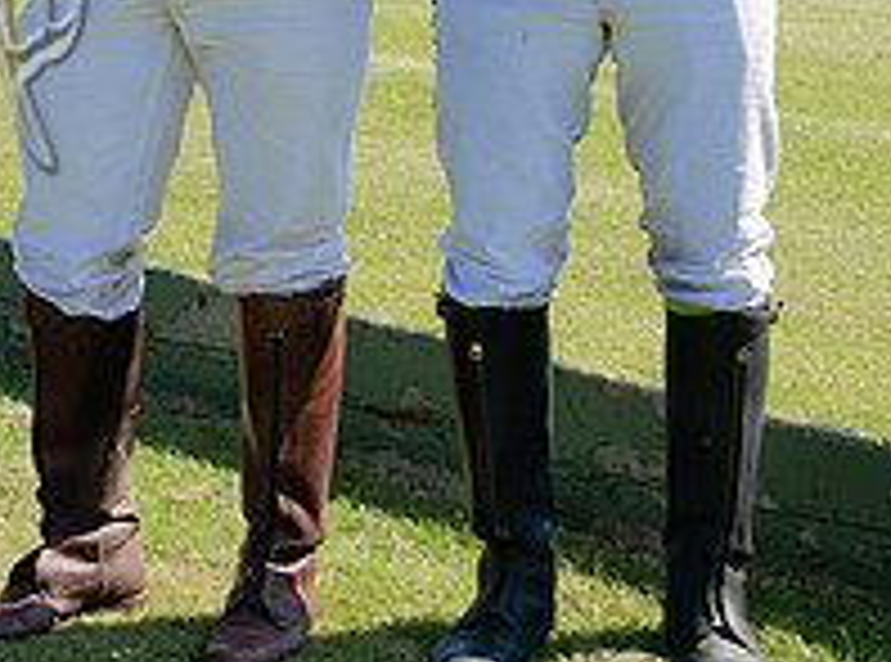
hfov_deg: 13.4
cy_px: -119
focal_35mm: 147
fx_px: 3770
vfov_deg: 9.9
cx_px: 84
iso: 200
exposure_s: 1/640
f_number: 5.6
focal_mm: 21.3
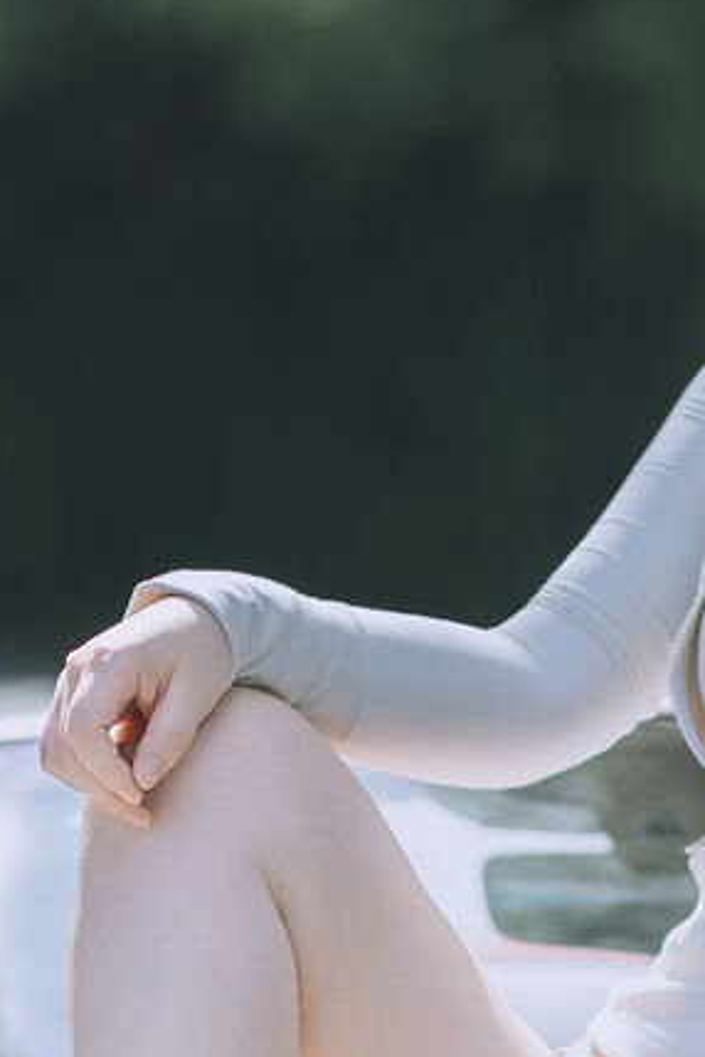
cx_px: 666
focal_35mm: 357
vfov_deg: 5.7
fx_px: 10486
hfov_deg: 3.8
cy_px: 1215
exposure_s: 1/1000
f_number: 2
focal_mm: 85
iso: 100
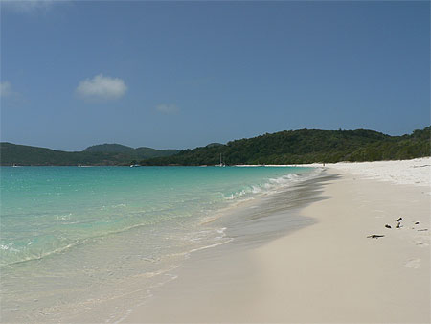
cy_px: 162
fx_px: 448
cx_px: 216
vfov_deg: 39.7
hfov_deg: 51.3
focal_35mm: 36
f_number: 6.3
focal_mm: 6
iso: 80
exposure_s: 1/800
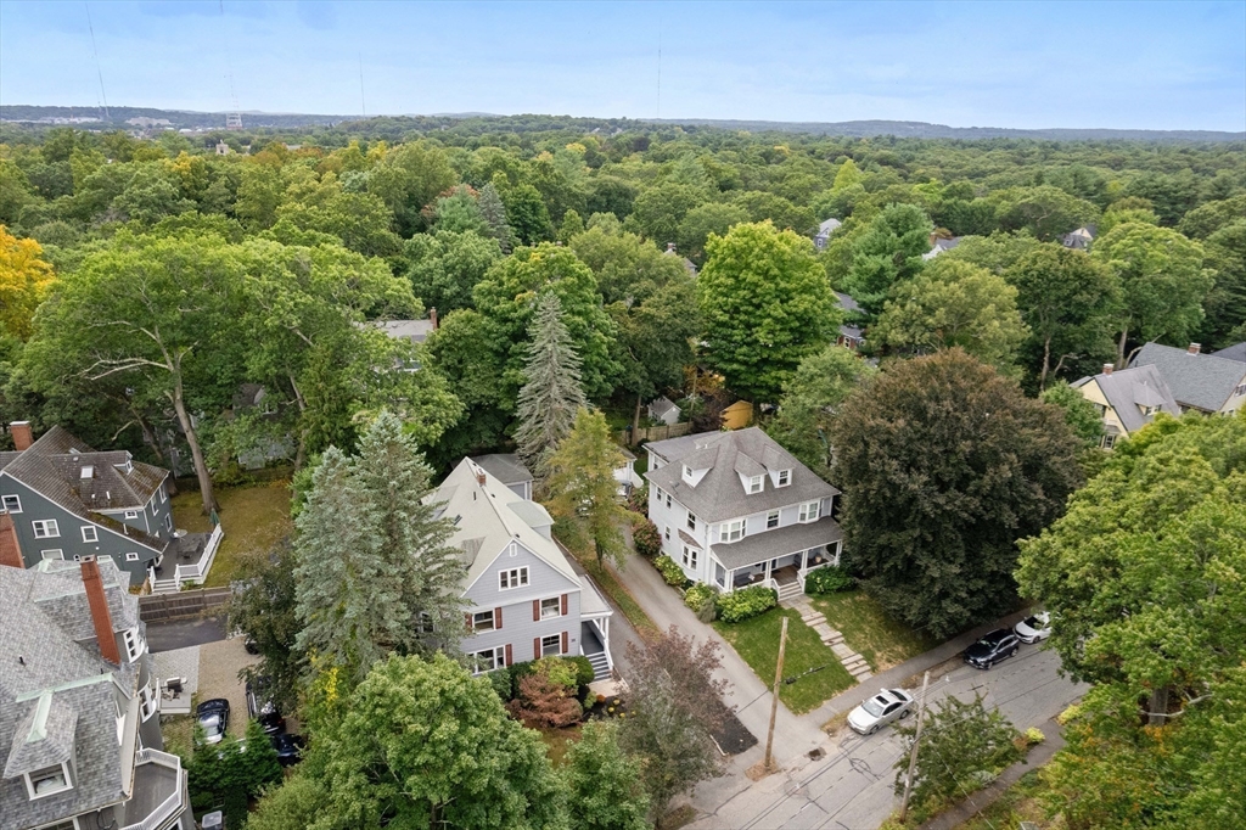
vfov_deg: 57.2
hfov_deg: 78.6
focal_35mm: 22
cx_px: 623
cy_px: 415
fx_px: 761
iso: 100
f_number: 2.8
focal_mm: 8.38
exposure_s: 1/1000
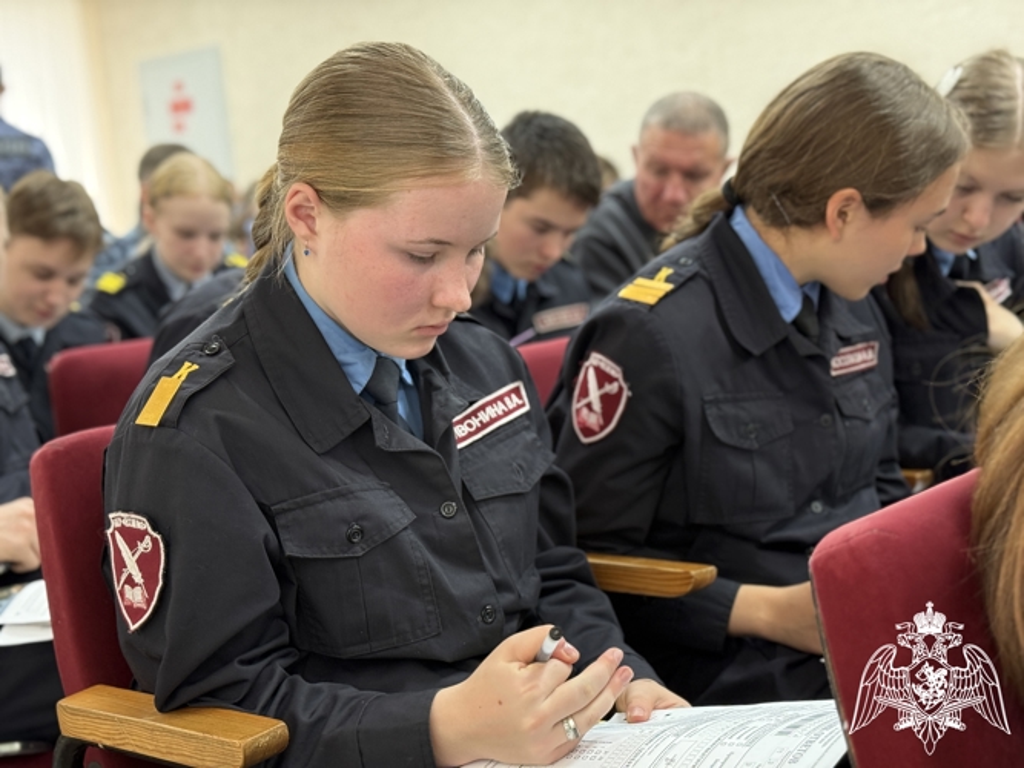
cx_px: 512
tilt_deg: -7.2
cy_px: 384
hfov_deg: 39.7
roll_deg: +4.5
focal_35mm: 48
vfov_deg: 30.3
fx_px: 1420
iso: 160
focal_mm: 6.76
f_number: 1.78
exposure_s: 1/60
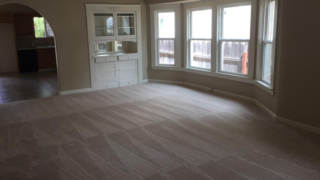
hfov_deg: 61.0
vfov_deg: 36.6
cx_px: 160
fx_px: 272
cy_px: 76
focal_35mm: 32
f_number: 2.2
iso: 40
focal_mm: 4.15
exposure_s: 1/120
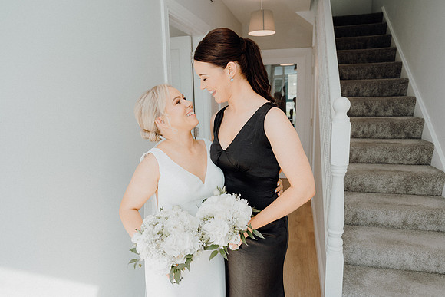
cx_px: 222
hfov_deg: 73.7
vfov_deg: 53.1
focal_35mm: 24
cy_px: 148
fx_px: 297
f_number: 3.5
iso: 125
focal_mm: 24
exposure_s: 1/160
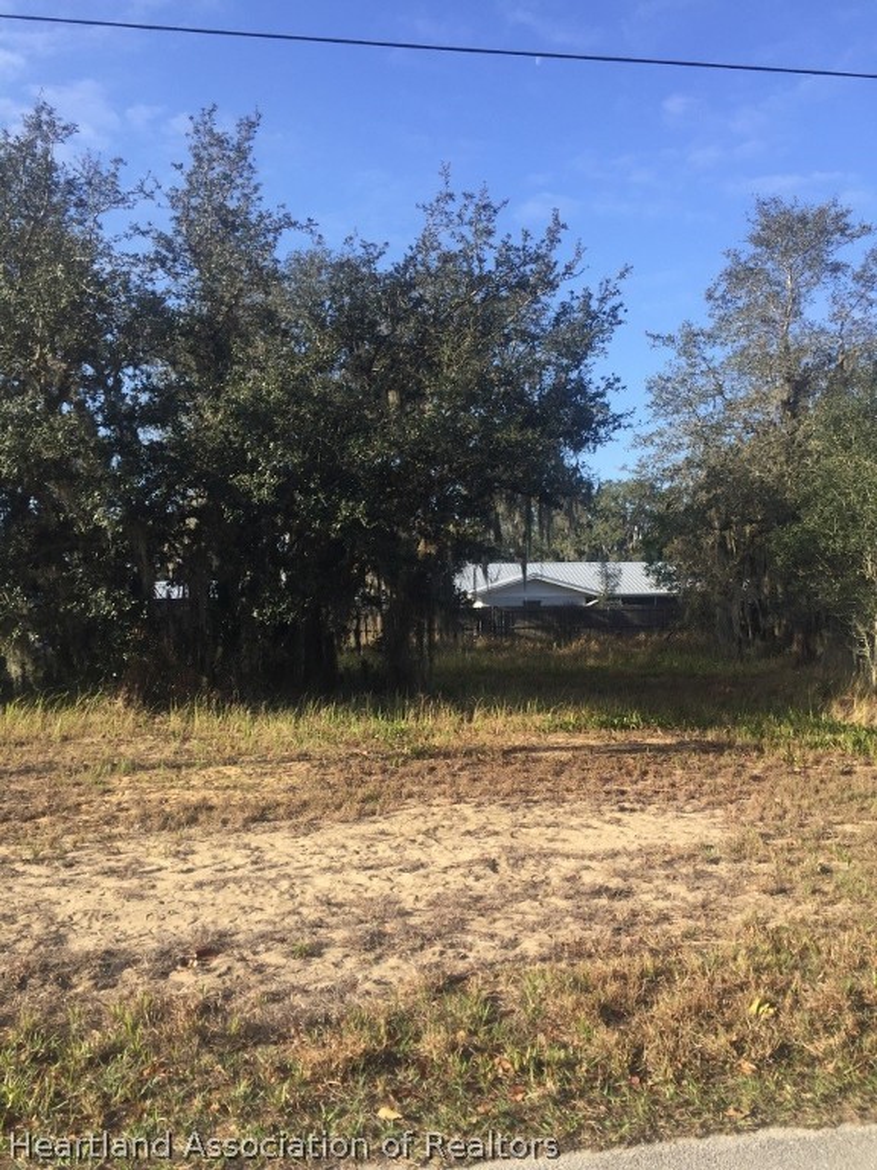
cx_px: 438
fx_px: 980
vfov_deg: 61.7
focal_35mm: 29
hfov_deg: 48.2
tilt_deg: -0.4
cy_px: 585
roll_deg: +0.4
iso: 32
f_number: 2.2
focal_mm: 4.15
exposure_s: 1/860
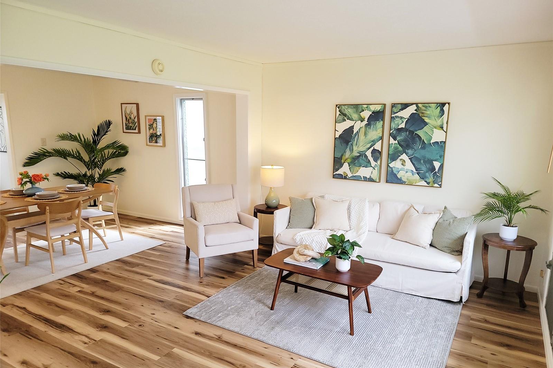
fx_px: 384
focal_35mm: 25
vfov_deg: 51.2
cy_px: 196
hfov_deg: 71.5
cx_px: 276
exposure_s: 1/120
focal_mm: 6.7
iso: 125
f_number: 1.8
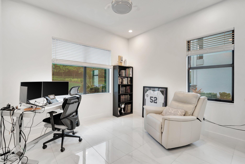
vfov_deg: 77.3
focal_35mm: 15
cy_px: 82
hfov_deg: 100.4
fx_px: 102
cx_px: 122
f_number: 8
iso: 1100
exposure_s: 1/30
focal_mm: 10
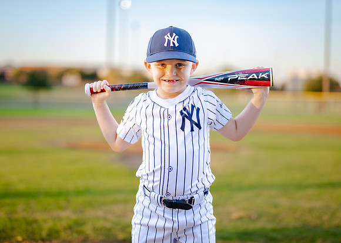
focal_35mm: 68
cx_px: 165
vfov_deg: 20.9
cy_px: 114
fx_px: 659
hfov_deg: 29.0
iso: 250
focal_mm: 50
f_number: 1.2
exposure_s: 1/1600
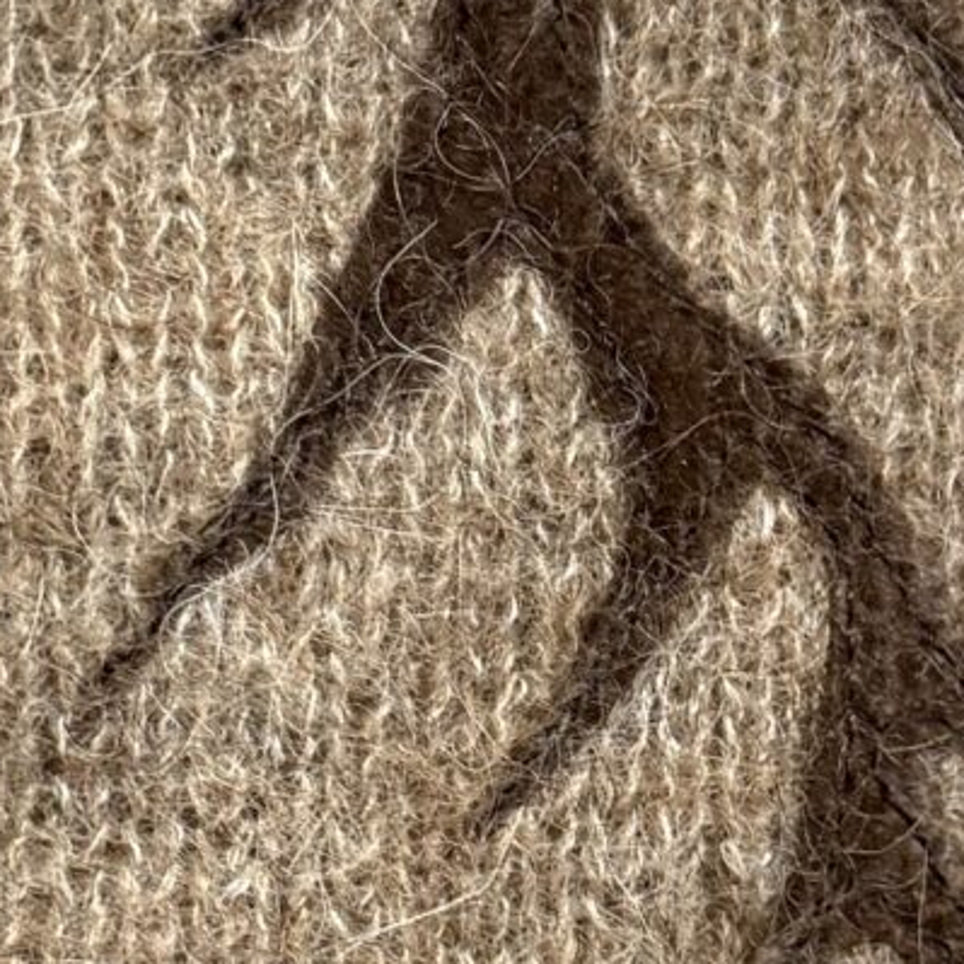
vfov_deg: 12.8
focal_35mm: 136
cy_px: 679
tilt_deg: -5.1
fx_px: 4285
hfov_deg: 12.8
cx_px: 360
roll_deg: +1.9
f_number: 1.78
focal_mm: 6.76
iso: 250
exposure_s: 1/50
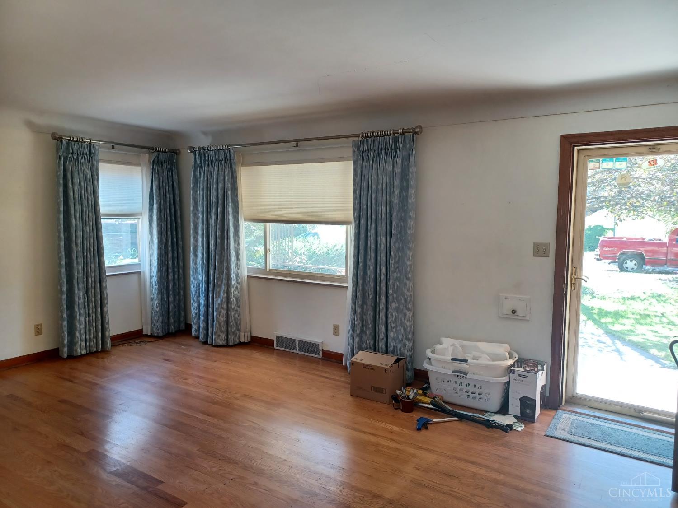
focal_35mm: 25
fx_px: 490
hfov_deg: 69.4
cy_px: 254
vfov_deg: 54.9
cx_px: 339
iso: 320
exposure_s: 1/40
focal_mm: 4.6
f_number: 1.8
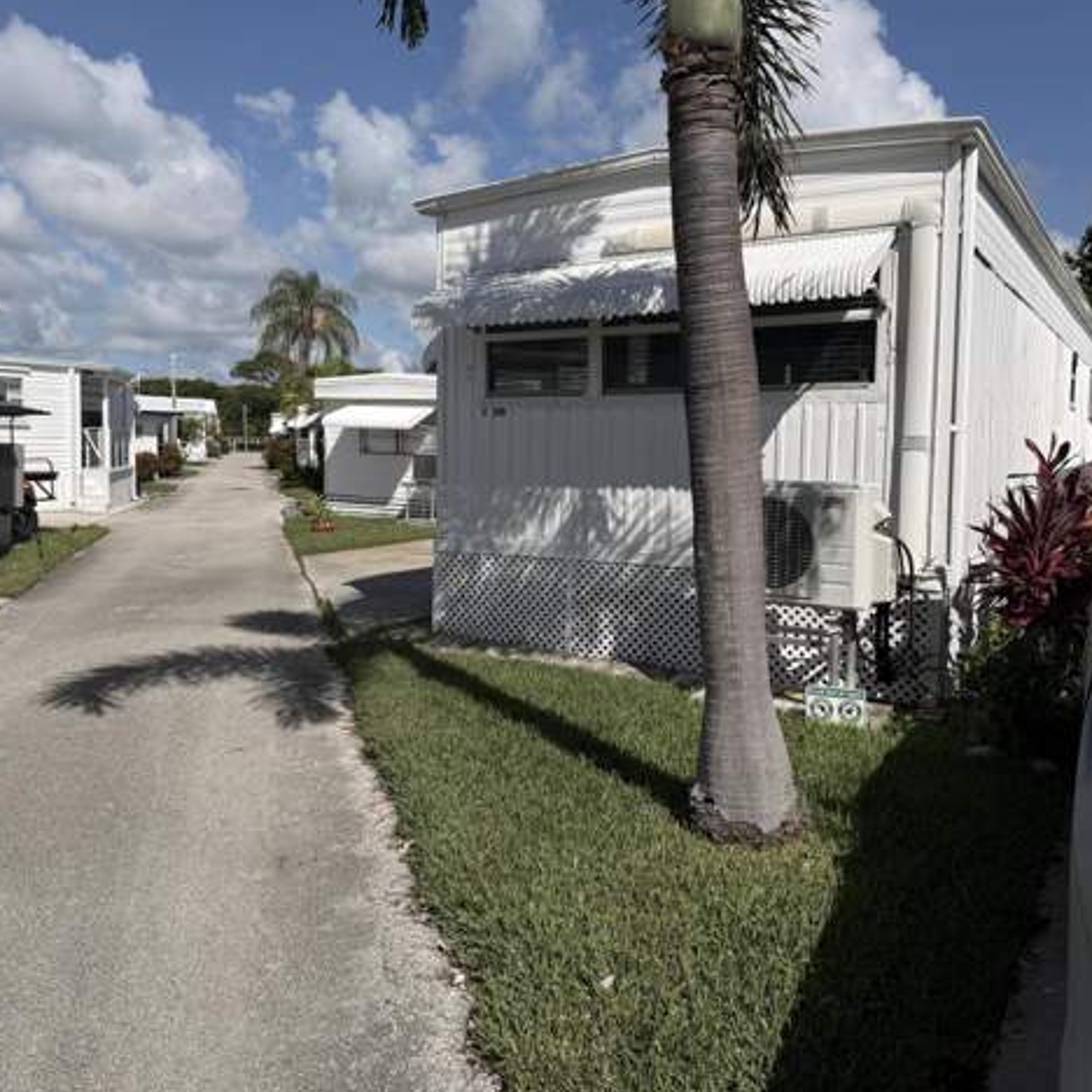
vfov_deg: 55.6
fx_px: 1035
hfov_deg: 55.6
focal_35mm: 29
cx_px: 541
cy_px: 513
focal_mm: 6.76
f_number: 1.78
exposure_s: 1/9091
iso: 80
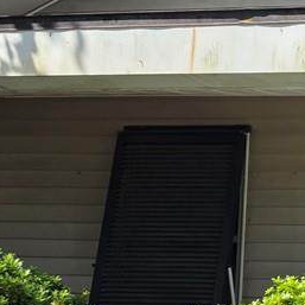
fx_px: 807
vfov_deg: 21.3
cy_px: 198
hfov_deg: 17.8
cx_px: 527
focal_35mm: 81
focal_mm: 6.3
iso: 80
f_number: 1.7
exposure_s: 1/5153
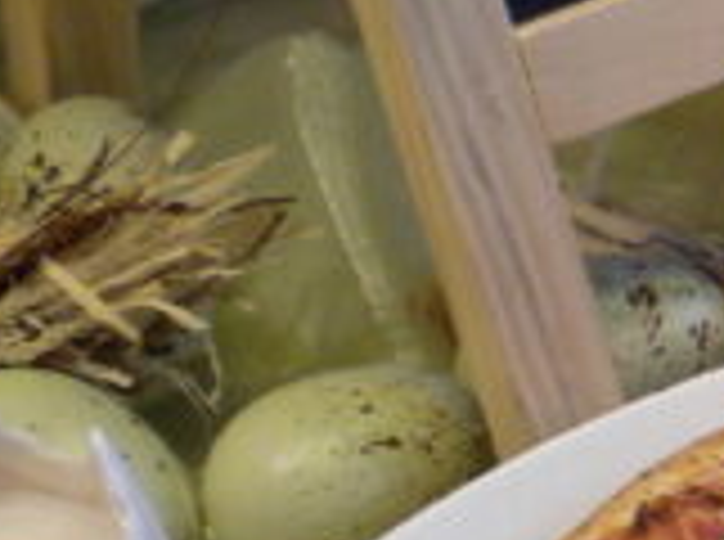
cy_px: 814
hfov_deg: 10.4
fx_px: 3694
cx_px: 1367
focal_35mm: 177
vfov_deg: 8.2
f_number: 3.5
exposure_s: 1/53.7
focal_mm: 6.6
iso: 146
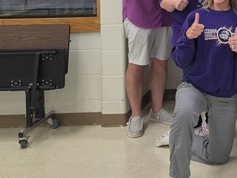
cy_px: -65
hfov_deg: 22.3
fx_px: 514
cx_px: 335
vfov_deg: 18.1
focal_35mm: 75
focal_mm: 6.5
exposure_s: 1/120
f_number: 1.4
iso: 80
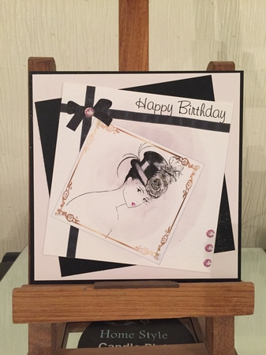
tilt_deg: -14.0
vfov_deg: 61.7
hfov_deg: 48.2
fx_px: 297
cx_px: 133
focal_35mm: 29
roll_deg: -0.2
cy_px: 178
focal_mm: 4.15
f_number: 2.2
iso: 250
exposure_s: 1/20
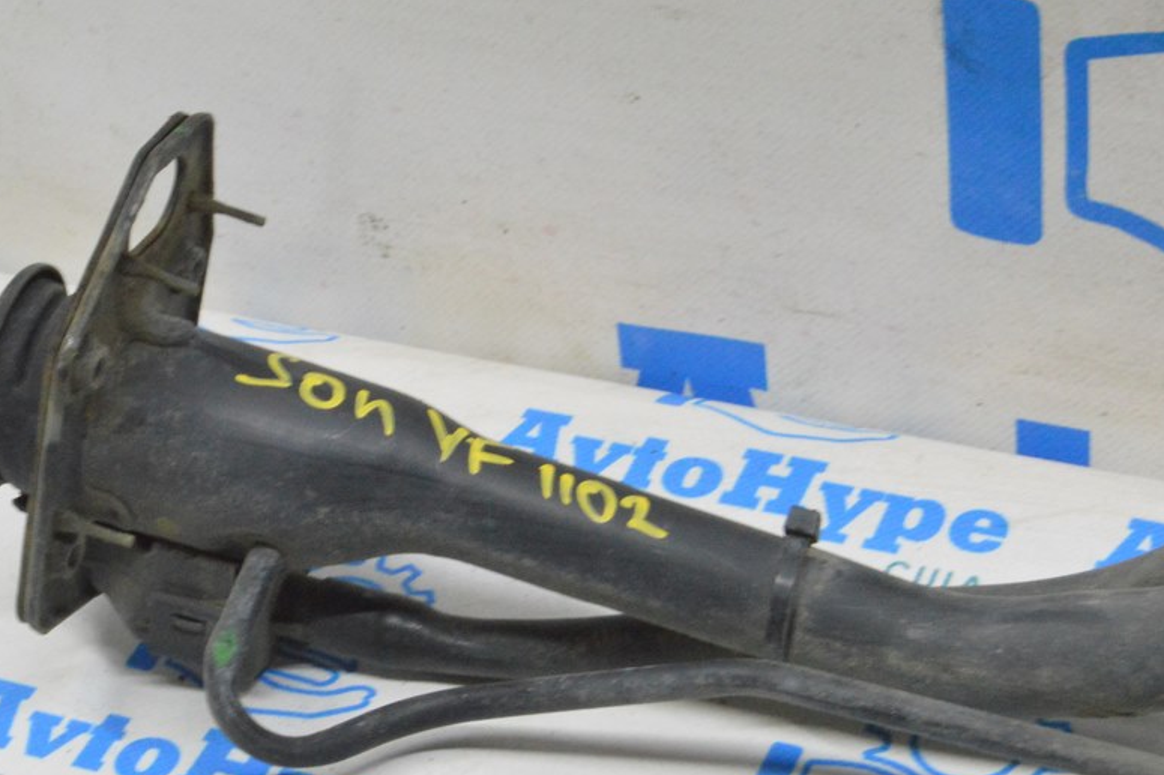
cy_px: 459
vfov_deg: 13.3
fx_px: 3329
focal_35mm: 103
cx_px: 446
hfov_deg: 19.8
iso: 6400
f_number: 20
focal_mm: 52
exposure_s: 1/15
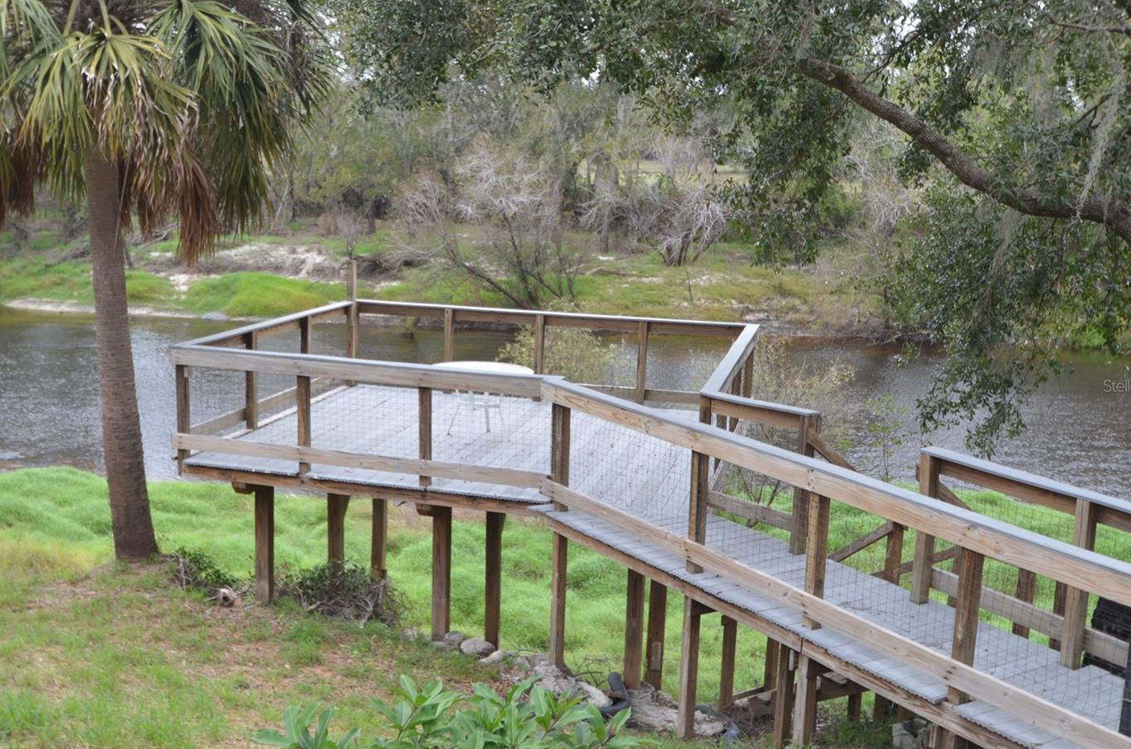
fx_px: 1317
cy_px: 386
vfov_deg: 31.8
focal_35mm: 42
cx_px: 516
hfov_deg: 46.4
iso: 250
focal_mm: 24
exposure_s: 1/125
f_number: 5.6
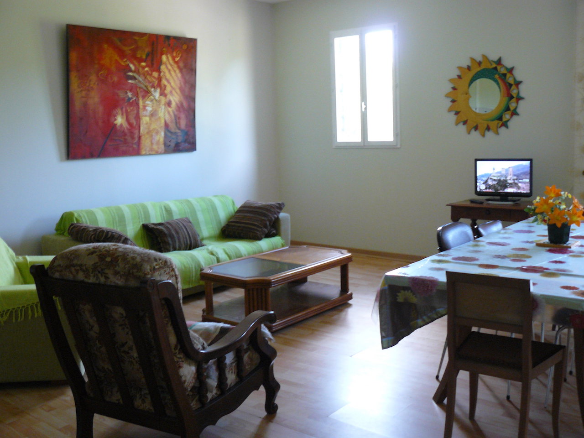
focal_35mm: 36
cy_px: 219
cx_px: 292
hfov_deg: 51.4
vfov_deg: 39.7
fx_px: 607
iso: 200
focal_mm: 6
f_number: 2.8
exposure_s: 1/13
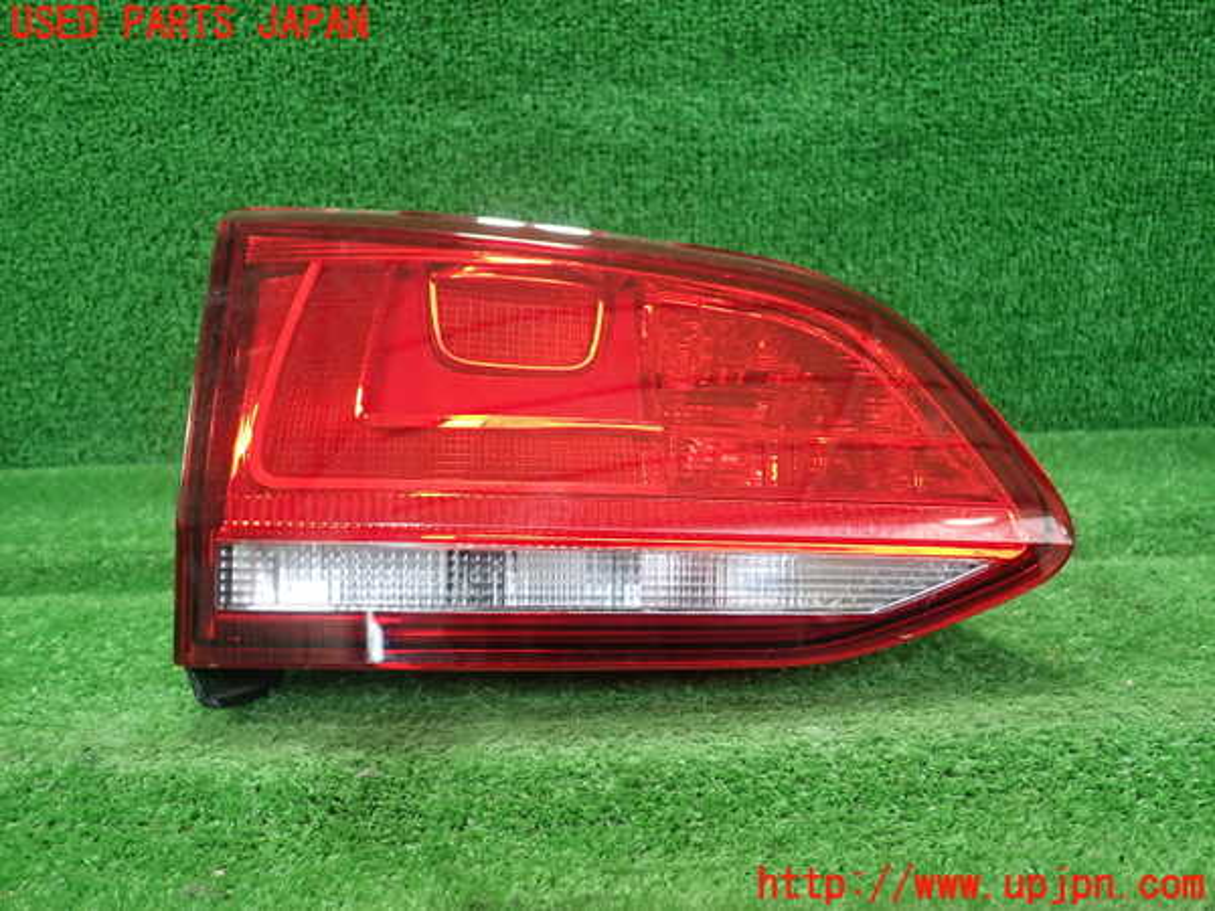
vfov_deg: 46.8
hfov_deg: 60.0
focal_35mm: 30
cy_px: 456
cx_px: 608
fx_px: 1053
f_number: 2.3
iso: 320
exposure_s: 1/125
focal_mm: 5.5
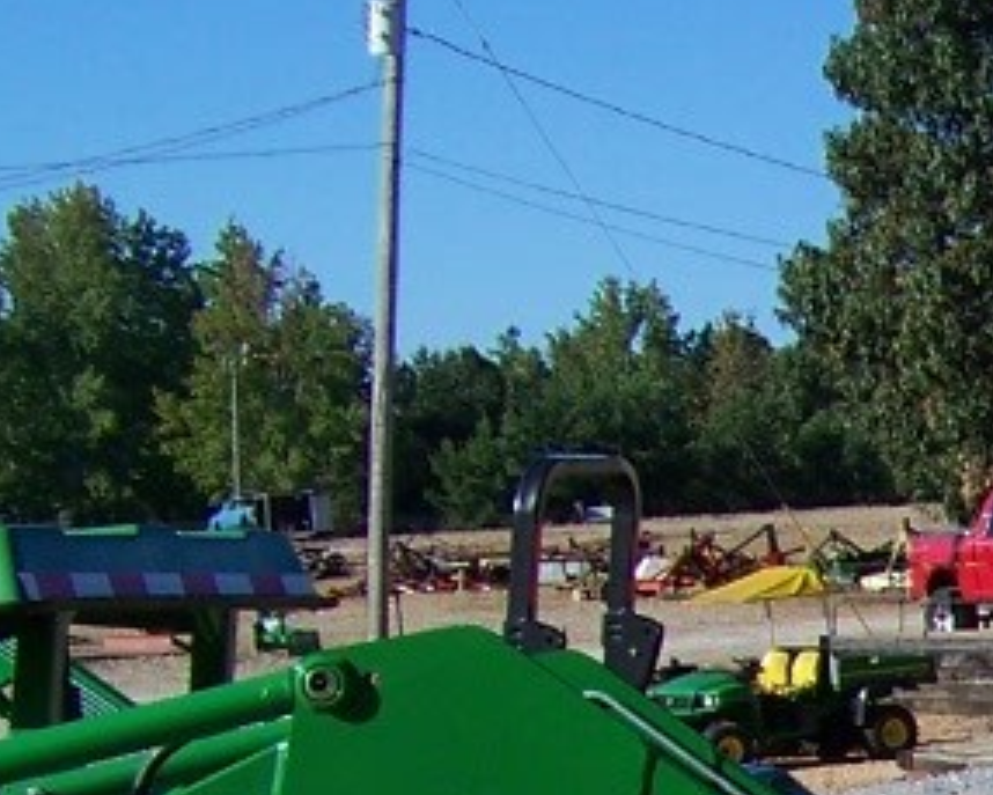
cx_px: 1917
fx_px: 4616
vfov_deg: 9.6
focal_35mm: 157
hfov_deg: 11.2
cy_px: 1187
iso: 64
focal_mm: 5.85
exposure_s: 1/500
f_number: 4
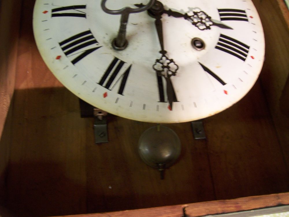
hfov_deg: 51.4
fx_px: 301
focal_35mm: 36
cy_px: 108
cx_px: 144
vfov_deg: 39.7
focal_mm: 6.2
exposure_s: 1/8
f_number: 2.8
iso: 160
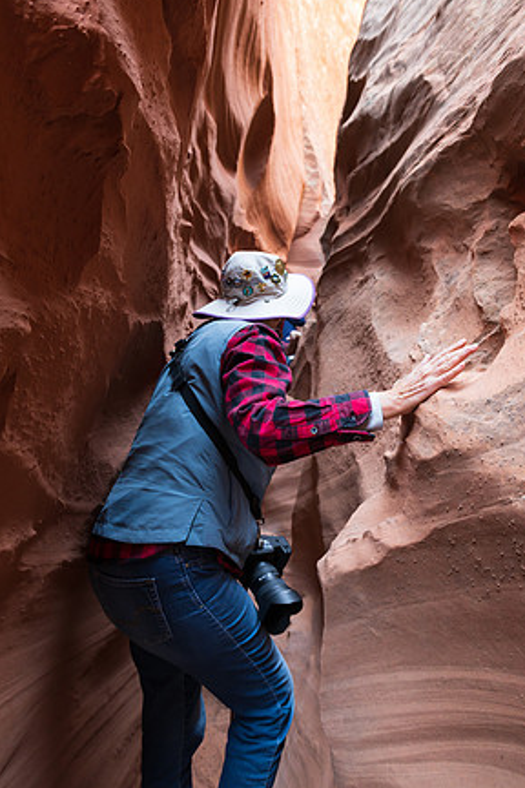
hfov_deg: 51.3
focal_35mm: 25
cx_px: 272
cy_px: 385
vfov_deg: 71.5
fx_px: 547
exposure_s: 1/100
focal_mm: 24
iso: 3200
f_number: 5.6
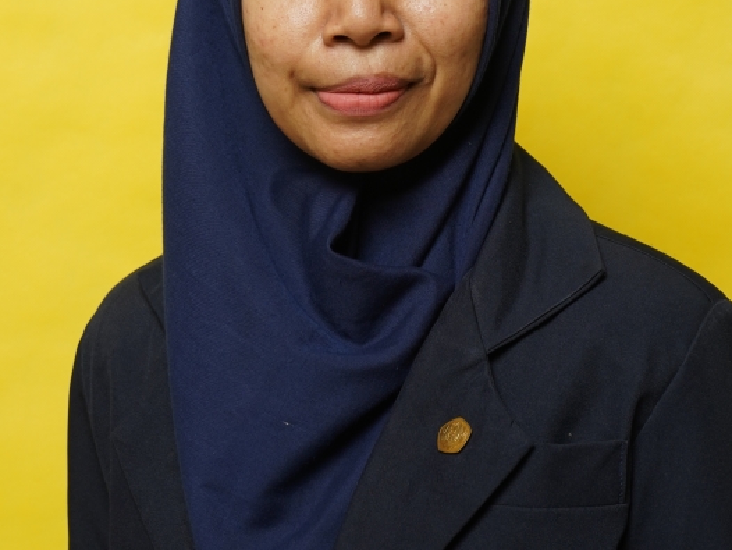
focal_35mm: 131
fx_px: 2771
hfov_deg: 15.0
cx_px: 381
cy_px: 194
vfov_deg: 11.3
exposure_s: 1/200
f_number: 7.1
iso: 500
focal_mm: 70
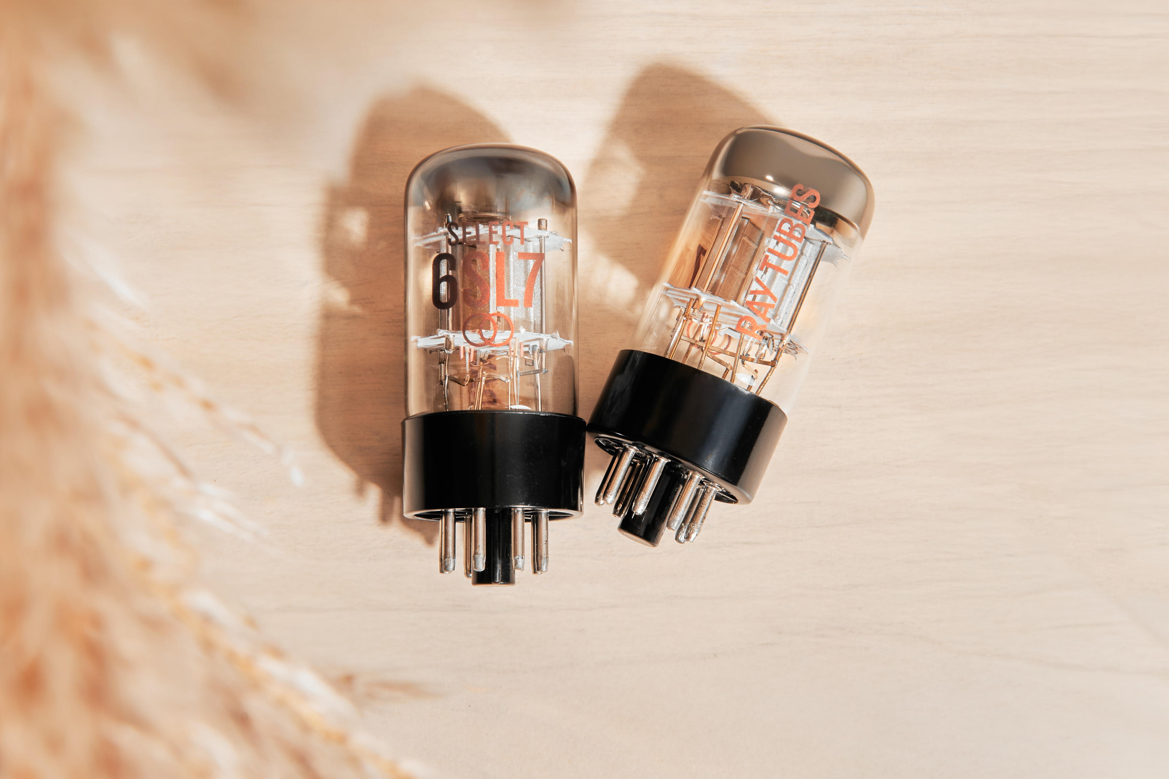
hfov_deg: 26.0
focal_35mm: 78
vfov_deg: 17.5
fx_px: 2533
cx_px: 584
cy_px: 390
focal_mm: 52
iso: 50
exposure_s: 1/125
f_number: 14
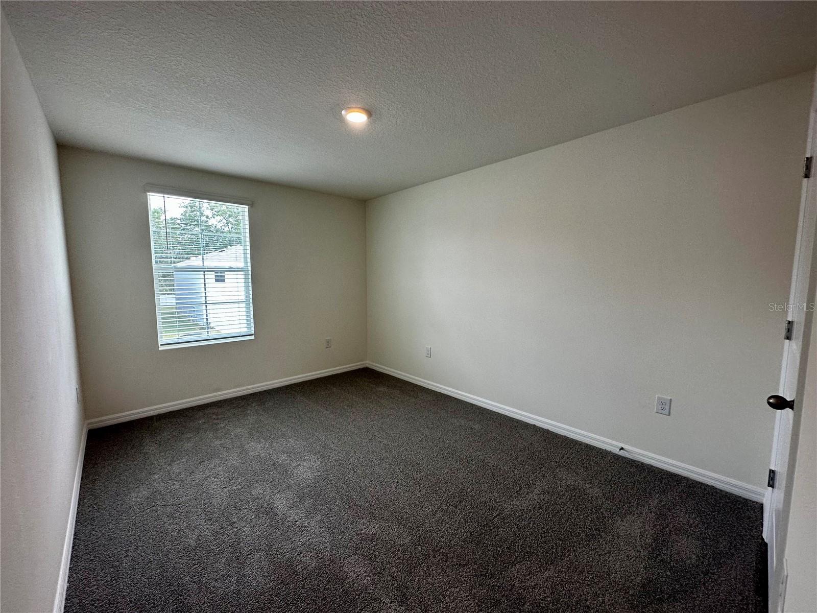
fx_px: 330
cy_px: 306
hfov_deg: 102.1
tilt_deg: -5.7
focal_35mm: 14
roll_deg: +0.4
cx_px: 408
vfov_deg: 85.7
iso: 125
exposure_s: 1/120
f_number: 2.2
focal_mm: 2.22
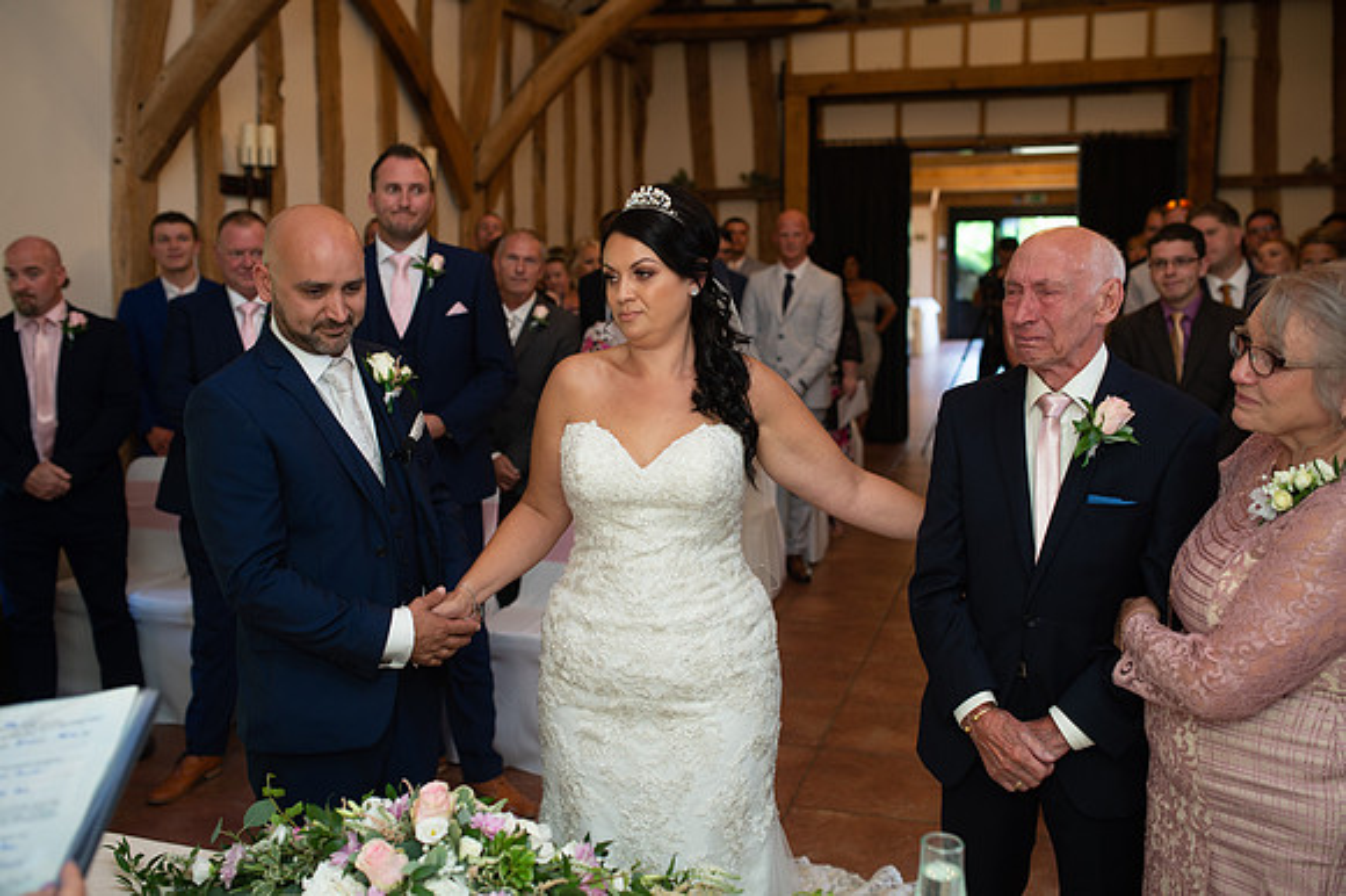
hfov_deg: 54.5
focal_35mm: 35
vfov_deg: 37.8
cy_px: 448
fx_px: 1308
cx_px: 673
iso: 400
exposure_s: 1/100
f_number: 2.8
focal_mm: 35
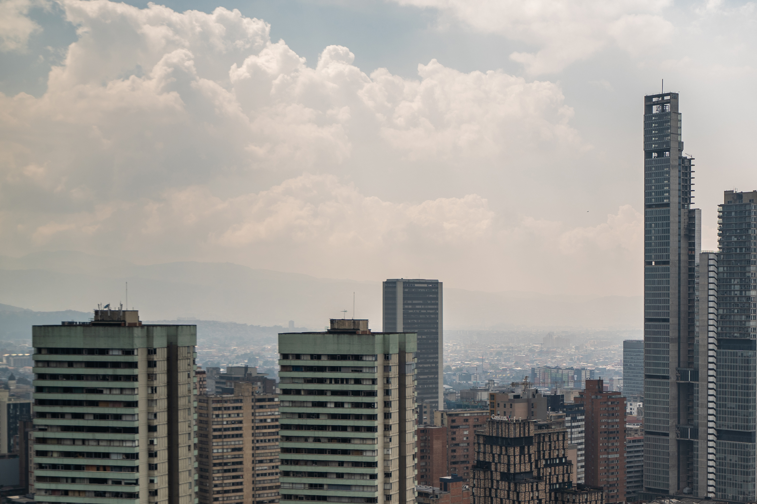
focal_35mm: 69
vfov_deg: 19.7
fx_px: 1451
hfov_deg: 27.9
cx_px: 715
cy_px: 348
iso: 64
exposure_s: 1/250
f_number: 2.8
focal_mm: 36
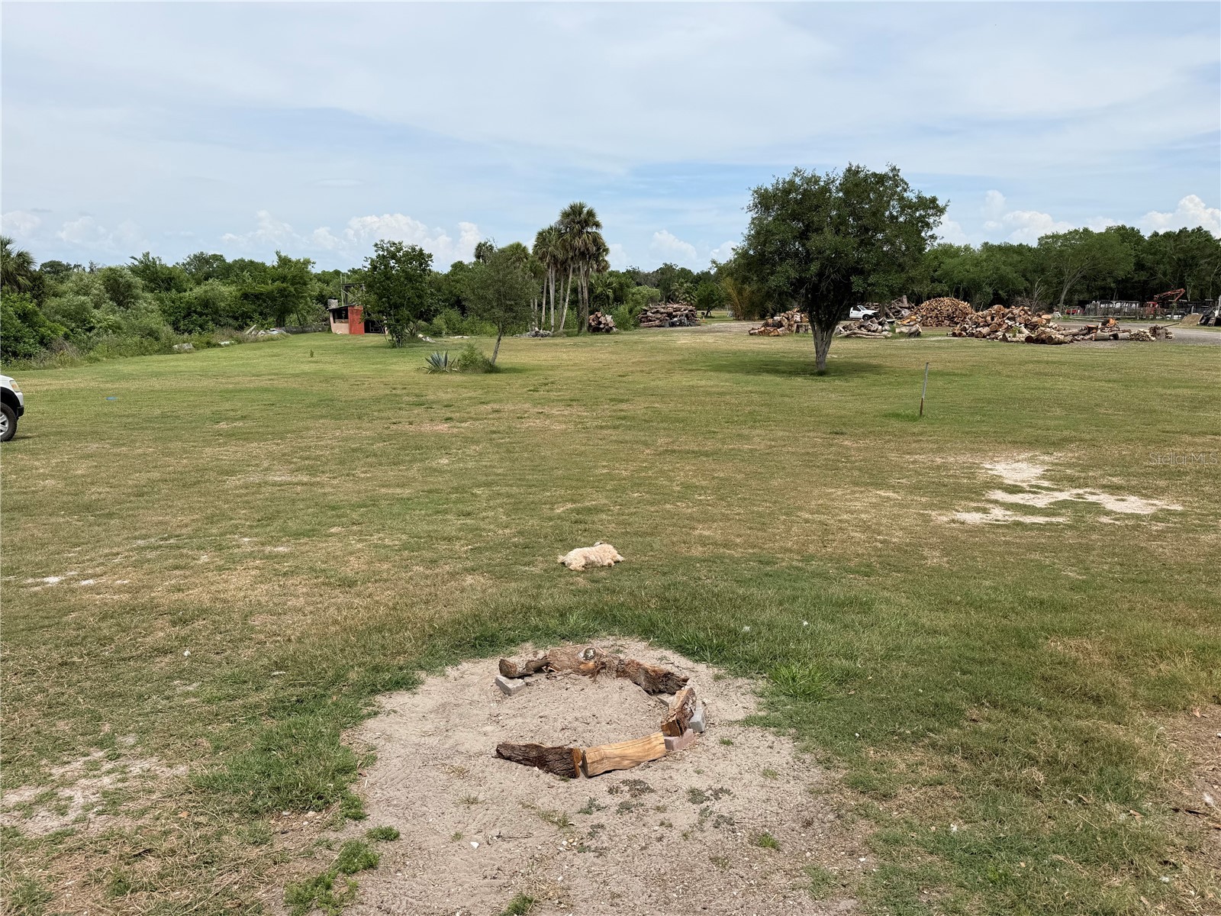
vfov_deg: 56.8
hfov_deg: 71.6
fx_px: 847
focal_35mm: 24
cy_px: 458
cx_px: 610
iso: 80
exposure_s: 1/6711
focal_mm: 6.76
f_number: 1.78
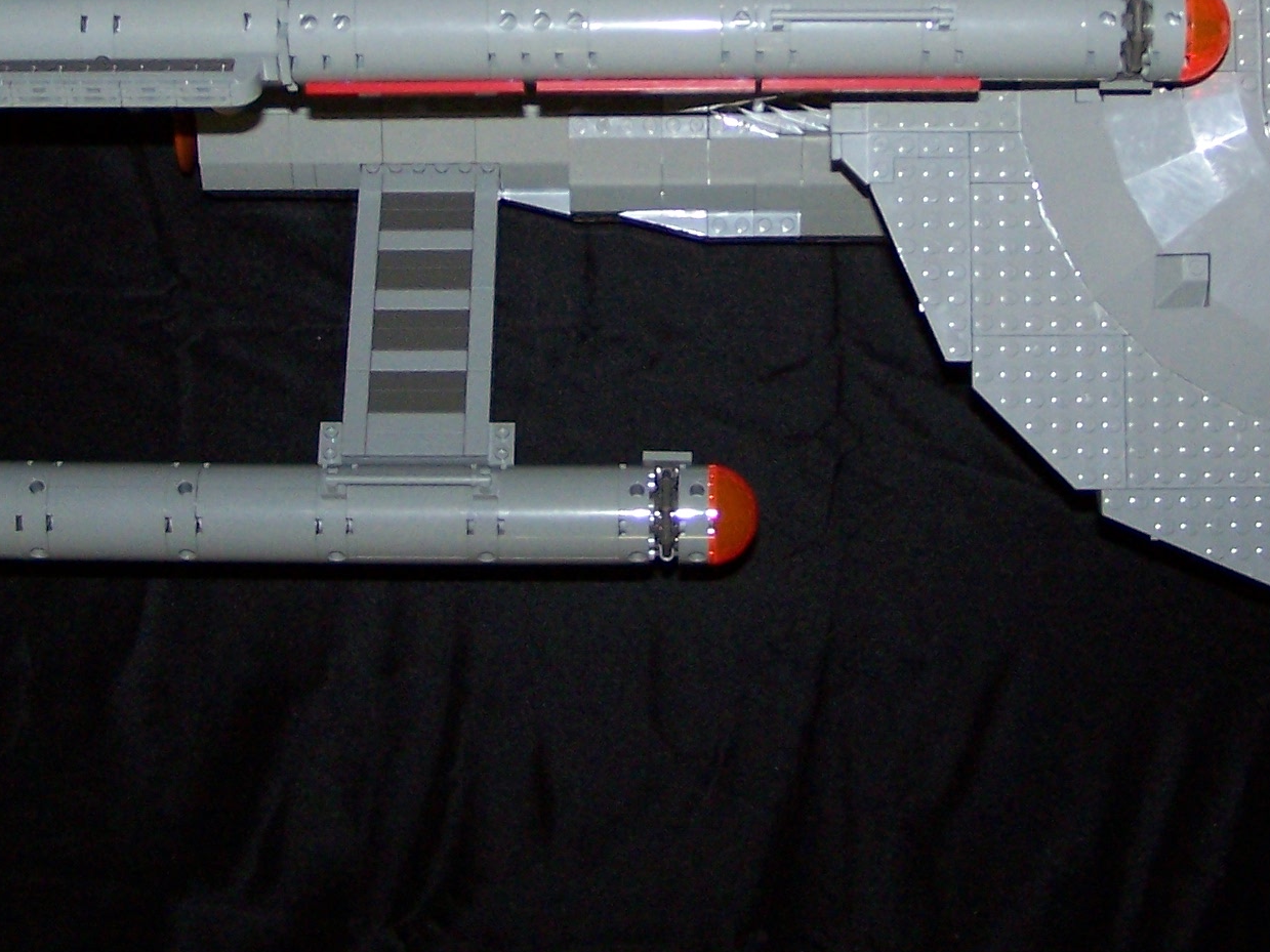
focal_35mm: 79
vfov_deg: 18.3
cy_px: 64
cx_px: 703
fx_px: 2898
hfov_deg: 24.7
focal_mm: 6.3
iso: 140
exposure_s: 1/60
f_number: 2.8
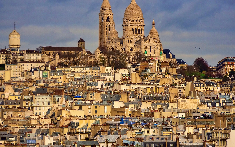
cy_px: 64
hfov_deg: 8.5
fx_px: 1582
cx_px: 117
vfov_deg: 5.3
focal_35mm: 247
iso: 200
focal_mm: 116
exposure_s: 1/800
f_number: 5.3
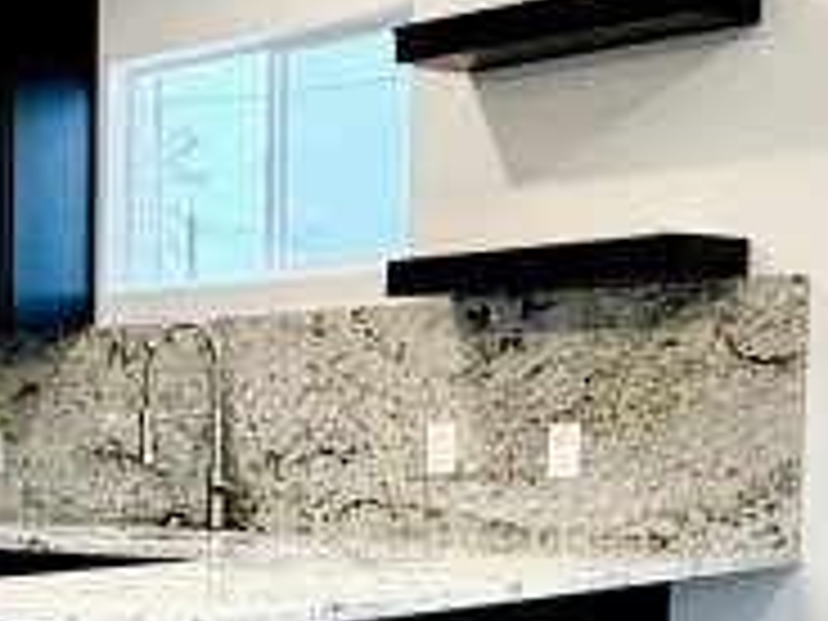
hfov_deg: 22.7
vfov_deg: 18.4
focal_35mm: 78
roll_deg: +0.7
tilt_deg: -5.4
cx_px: -198
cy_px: 630
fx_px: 1866
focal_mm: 2.22
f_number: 2.2
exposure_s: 1/120
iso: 400
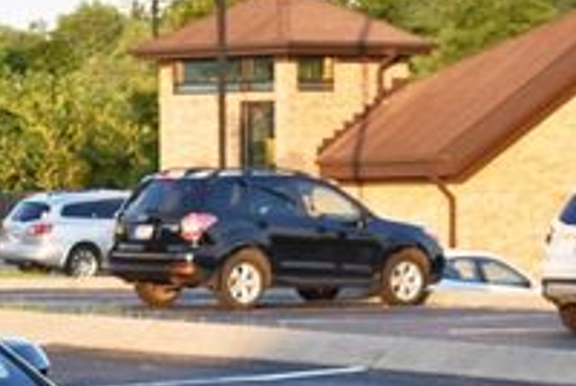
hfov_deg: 7.7
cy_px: 393
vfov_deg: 5.2
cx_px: -276
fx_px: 4224
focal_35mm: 264
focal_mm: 55
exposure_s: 1/250
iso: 400
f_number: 5.6
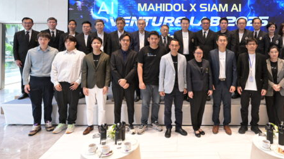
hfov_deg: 72.7
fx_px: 188
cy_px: 45
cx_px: 180
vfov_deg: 44.8
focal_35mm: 25
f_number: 6.3
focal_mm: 18
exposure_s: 1/125
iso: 2500
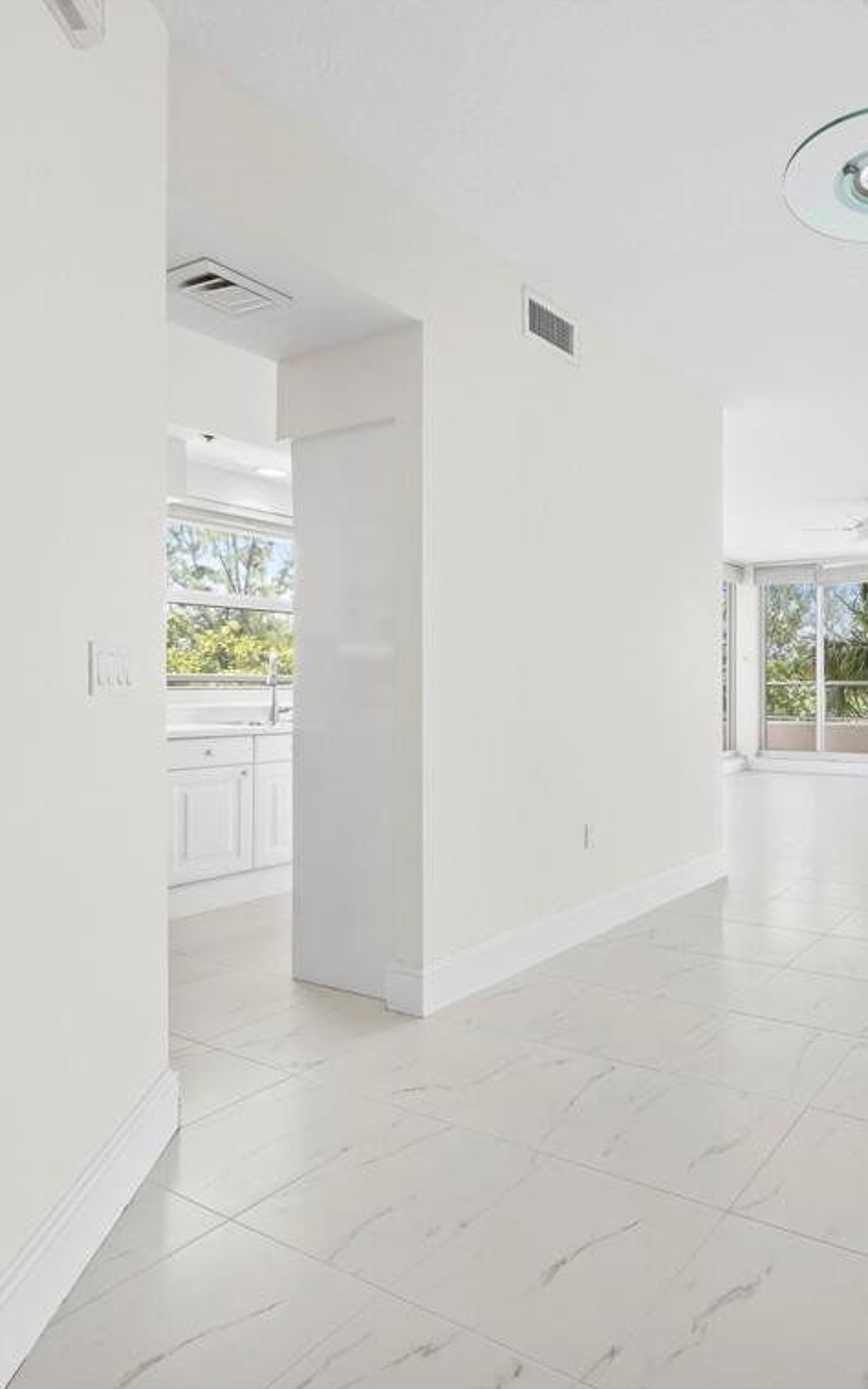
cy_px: 692
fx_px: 757
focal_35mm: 20
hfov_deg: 53.3
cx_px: 756
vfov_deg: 85.1
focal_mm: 7
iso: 400
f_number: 11
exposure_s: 1/6
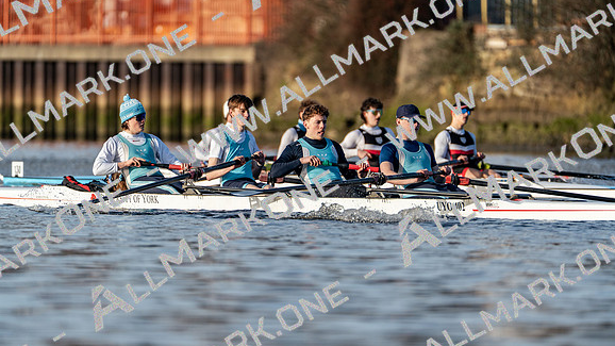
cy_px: 167
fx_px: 10289
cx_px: 308
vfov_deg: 1.9
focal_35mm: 631
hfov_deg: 3.4
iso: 500
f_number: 6.3
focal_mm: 600
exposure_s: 1/2000
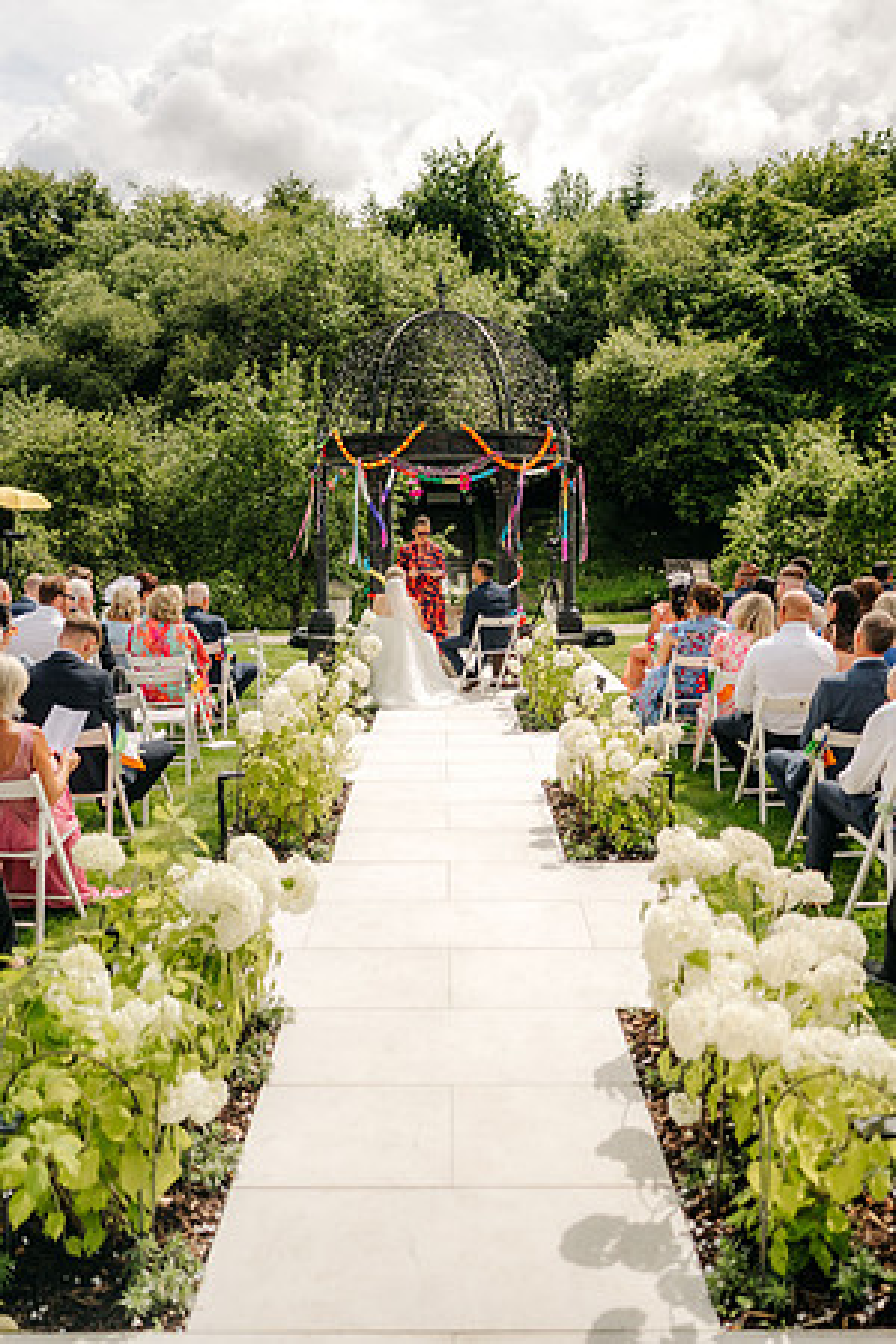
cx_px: 448
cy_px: 672
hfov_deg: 37.9
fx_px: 1307
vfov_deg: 54.4
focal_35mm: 35
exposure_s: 1/8000
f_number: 1.4
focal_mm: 35
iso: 100
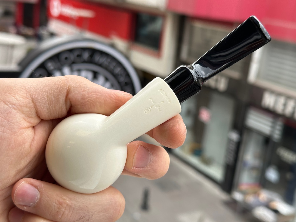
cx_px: 148
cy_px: 111
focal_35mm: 48
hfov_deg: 39.7
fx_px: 410
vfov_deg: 30.3
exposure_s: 1/627
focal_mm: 6.86
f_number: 1.78
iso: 64
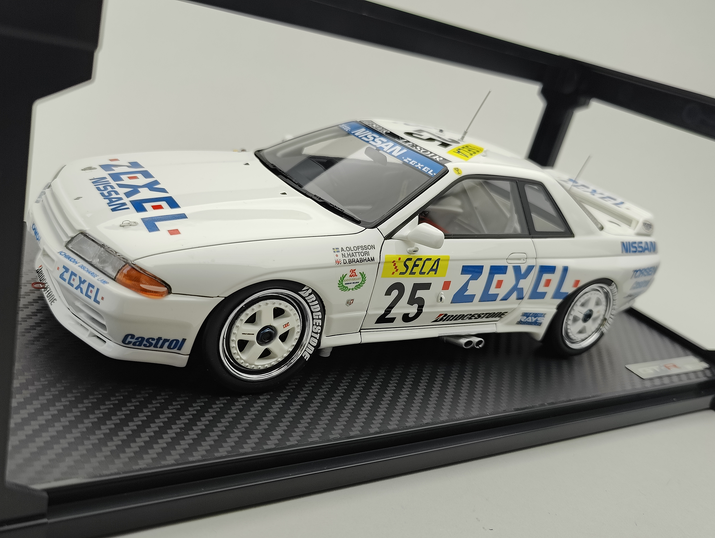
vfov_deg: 45.5
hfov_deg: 58.3
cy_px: 269
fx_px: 641
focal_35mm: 31
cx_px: 358
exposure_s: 1/117
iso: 50
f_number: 1.8
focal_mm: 6.06
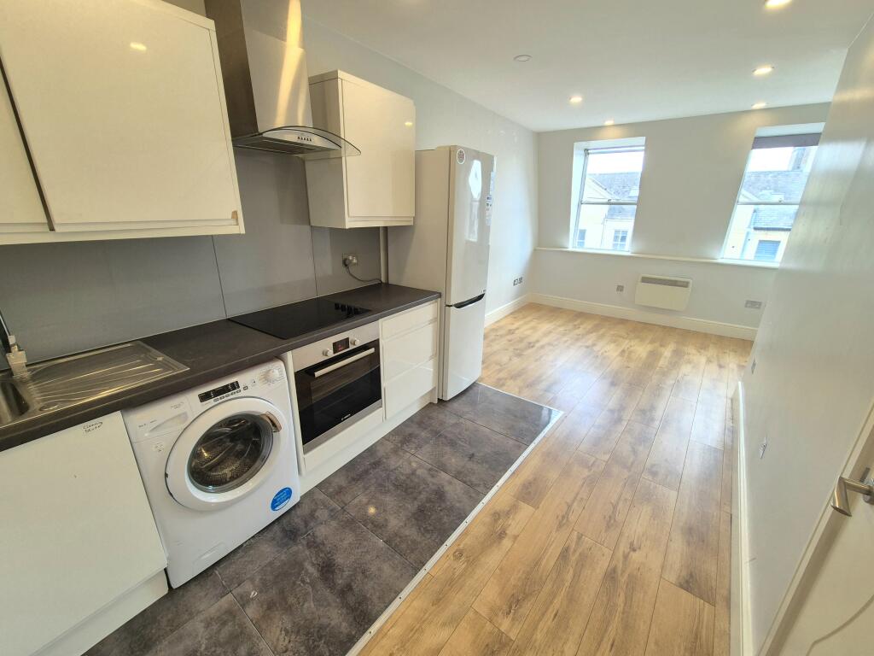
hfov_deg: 106.2
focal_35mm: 13
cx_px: 437
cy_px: 328
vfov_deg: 89.9
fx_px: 328
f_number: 2.2
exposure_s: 1/50
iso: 64
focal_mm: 2.2
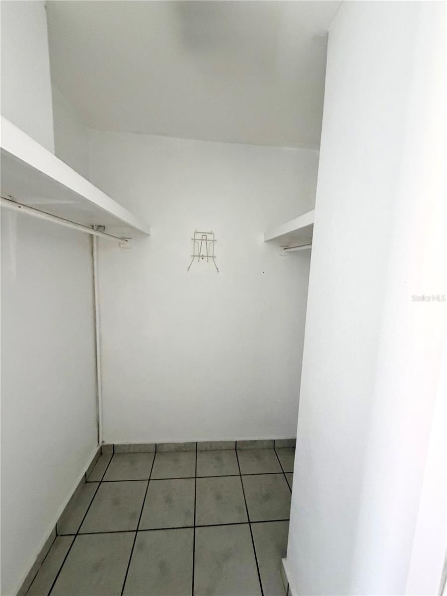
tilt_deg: -7.2
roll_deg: -1.2
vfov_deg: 102.1
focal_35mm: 14
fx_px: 241
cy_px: 298
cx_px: 224
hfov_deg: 85.7
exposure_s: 1/75
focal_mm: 2.22
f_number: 2.2
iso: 320
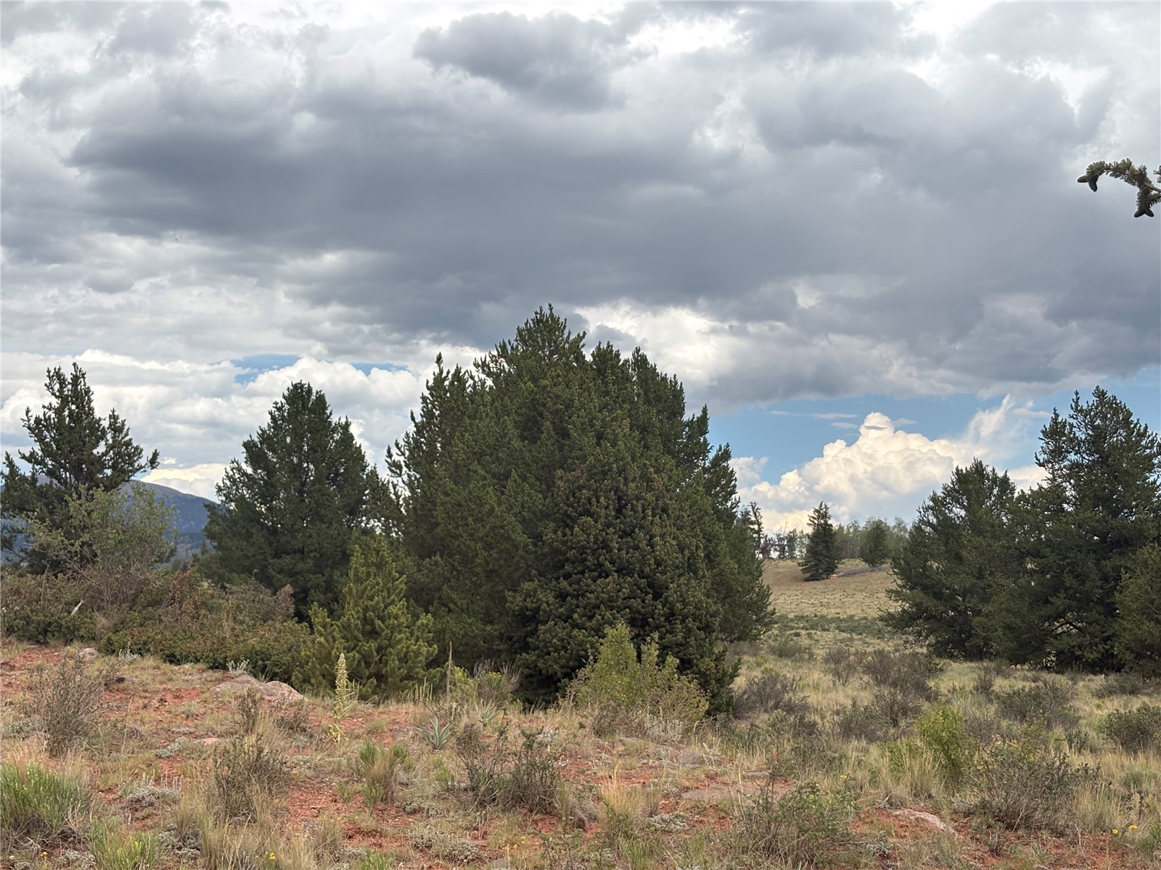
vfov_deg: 28.0
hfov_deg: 36.8
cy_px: 435
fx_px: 1744
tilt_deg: +6.1
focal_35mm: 52
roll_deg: +1.4
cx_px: 580
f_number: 1.6
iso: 50
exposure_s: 1/2141
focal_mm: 5.96
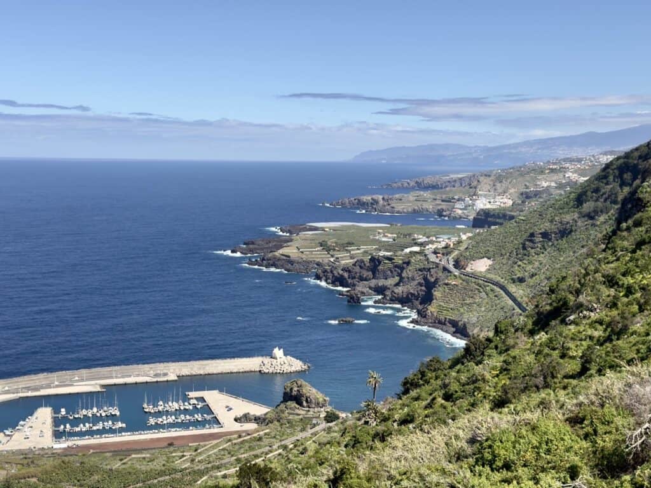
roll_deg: -1.9
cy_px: 244
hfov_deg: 39.7
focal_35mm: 48
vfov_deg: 30.3
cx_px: 326
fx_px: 903
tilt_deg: -5.6
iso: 80
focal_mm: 6.76
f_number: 1.78
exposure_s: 1/5618
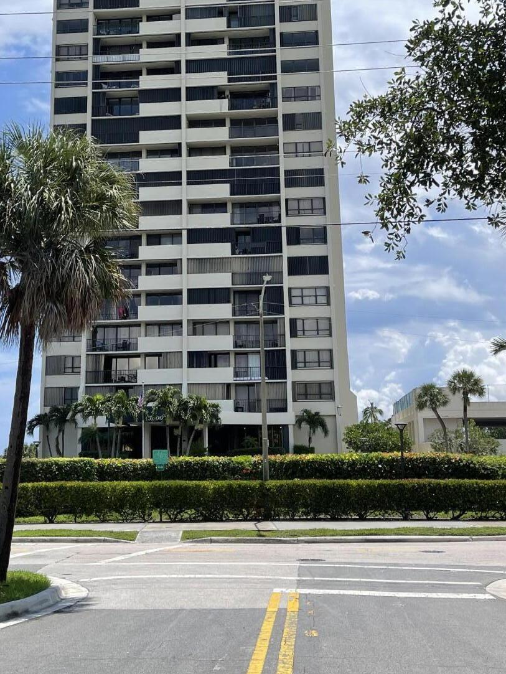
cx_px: 198
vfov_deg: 39.1
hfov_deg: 30.2
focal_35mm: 48
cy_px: 214
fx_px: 935
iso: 32
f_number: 1.6
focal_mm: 5.1
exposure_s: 1/4049
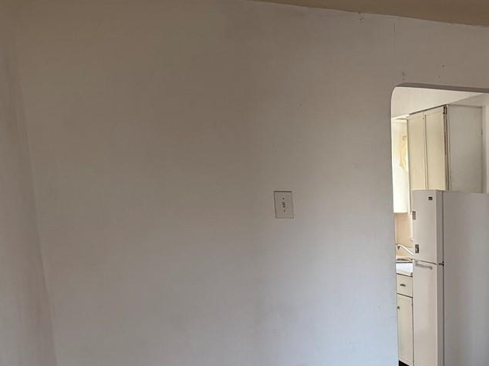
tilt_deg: -13.9
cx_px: 526
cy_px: 423
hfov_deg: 28.9
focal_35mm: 61
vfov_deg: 22.4
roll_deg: -0.6
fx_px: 861
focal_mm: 6.76
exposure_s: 1/113
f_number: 1.78
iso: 200
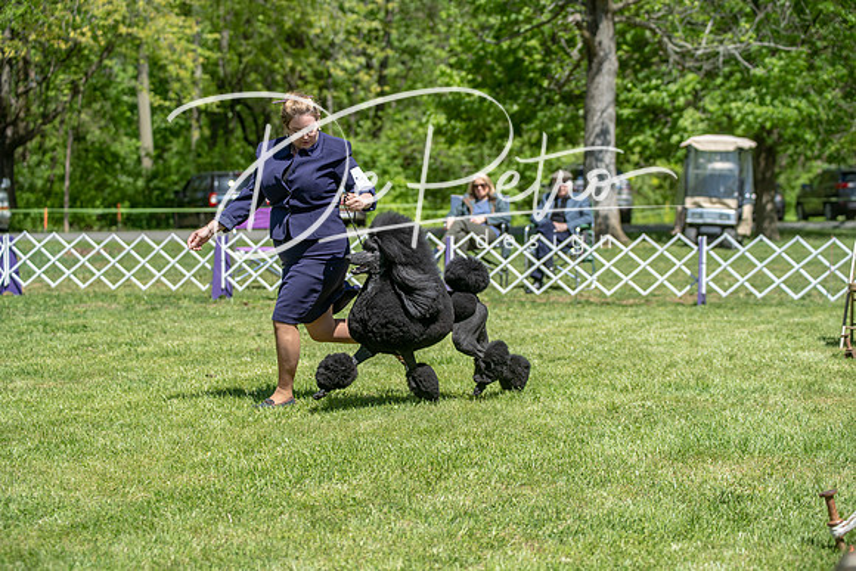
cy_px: 286
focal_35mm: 80
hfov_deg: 25.4
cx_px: 428
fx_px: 1903
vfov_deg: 17.1
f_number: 4
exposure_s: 1/1000
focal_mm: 80
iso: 160
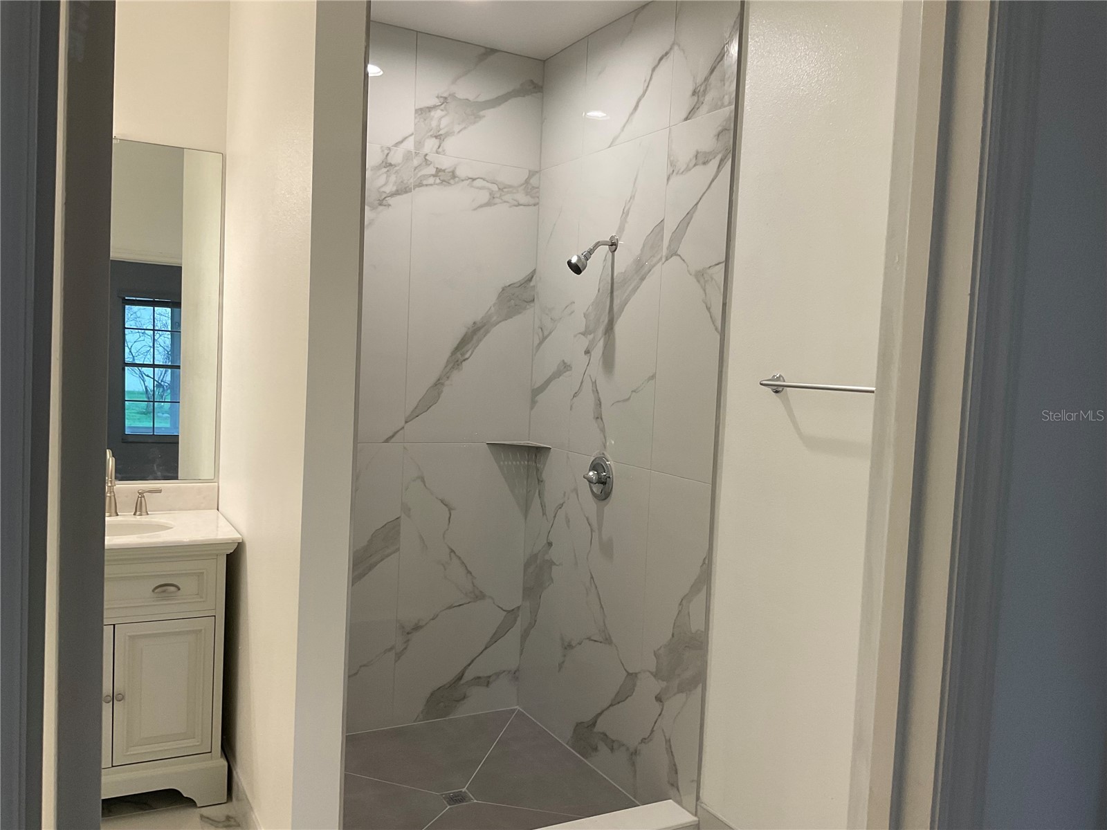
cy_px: 415
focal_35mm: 29
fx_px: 927
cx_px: 554
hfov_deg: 61.7
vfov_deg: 48.2
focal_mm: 3
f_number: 1.8
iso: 64
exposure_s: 1/60
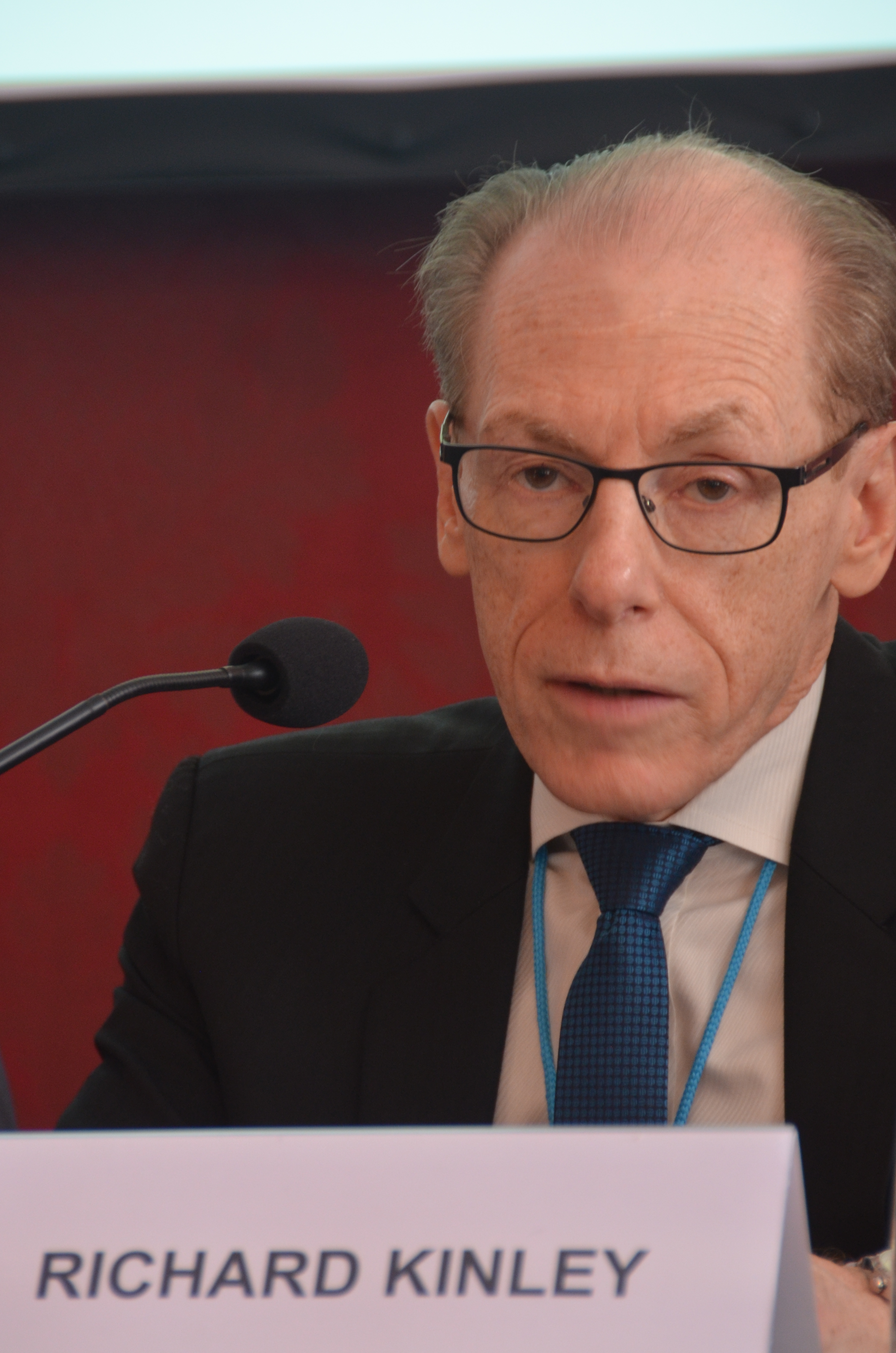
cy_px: 716
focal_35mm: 297
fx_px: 11138
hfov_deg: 4.6
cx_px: 400
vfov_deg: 7.0
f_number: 5.6
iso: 640
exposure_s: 1/15
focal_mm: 170
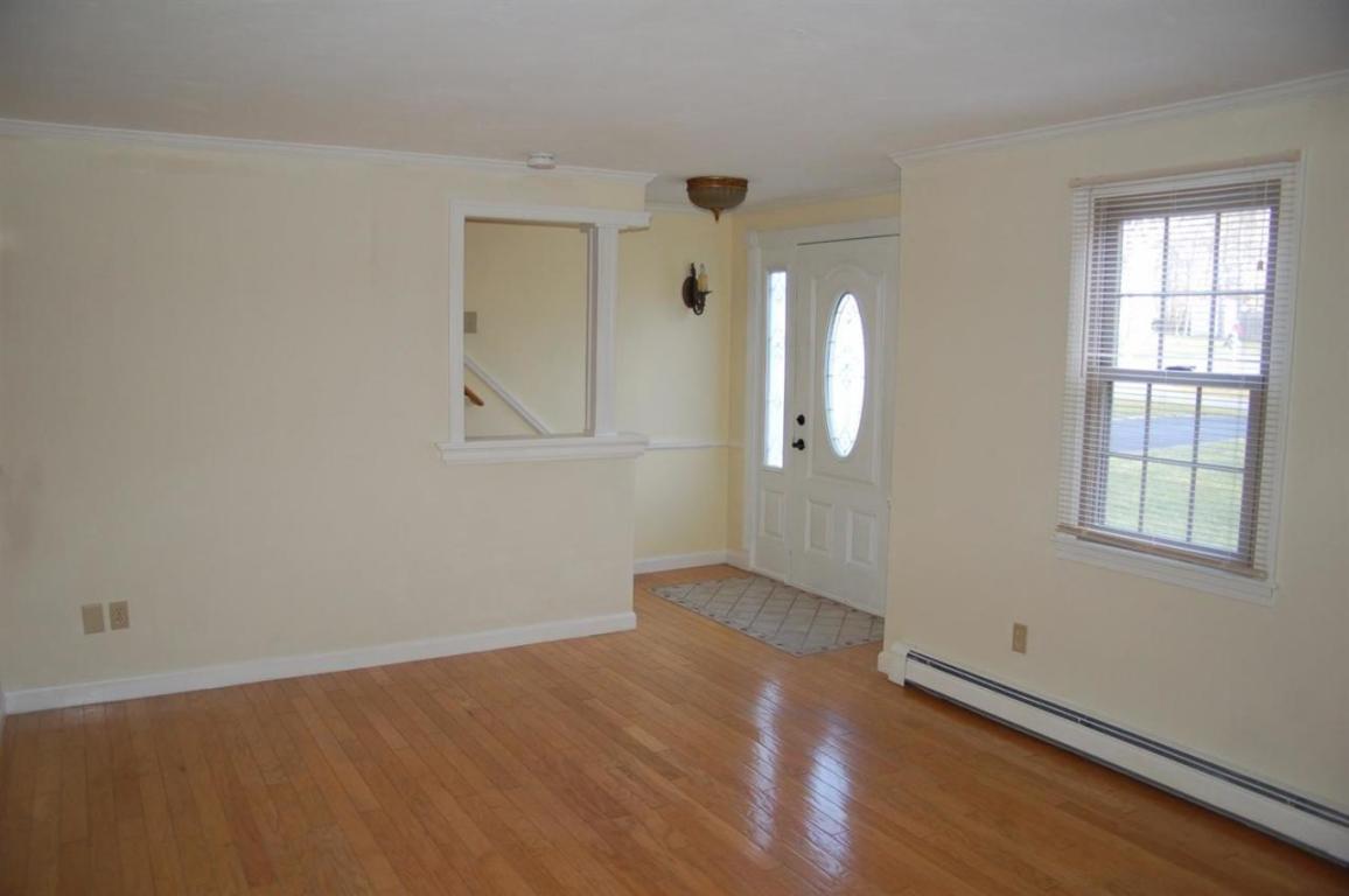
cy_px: 448
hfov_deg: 67.4
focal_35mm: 27
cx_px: 674
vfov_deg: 47.8
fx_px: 1011
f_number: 3.5
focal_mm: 18
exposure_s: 1/60
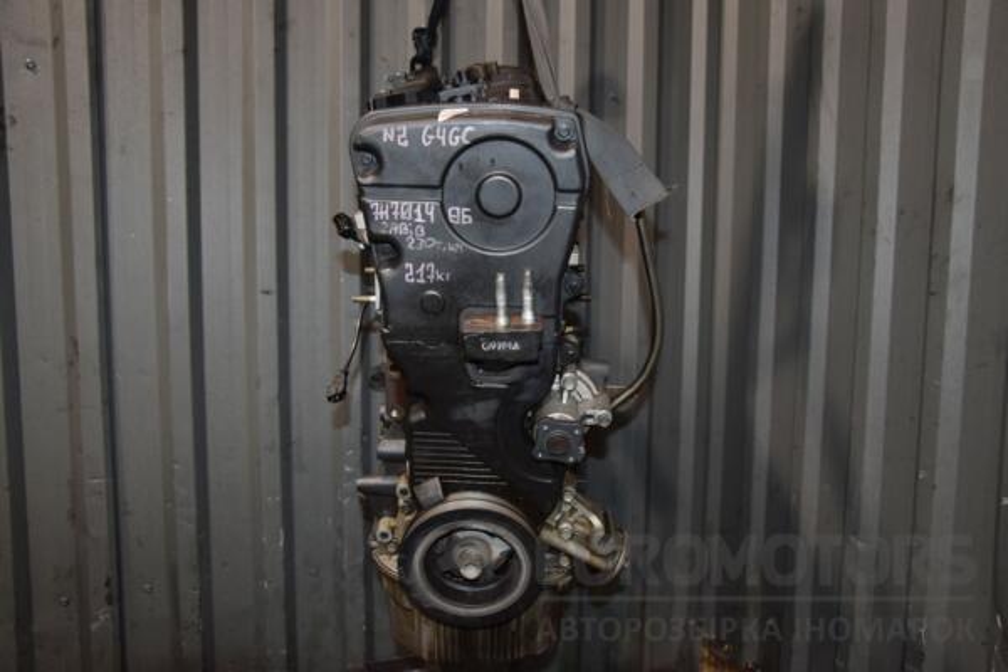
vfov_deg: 41.7
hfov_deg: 59.5
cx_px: 504
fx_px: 882
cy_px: 336
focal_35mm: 32
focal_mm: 21
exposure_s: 1/60
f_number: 5
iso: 800
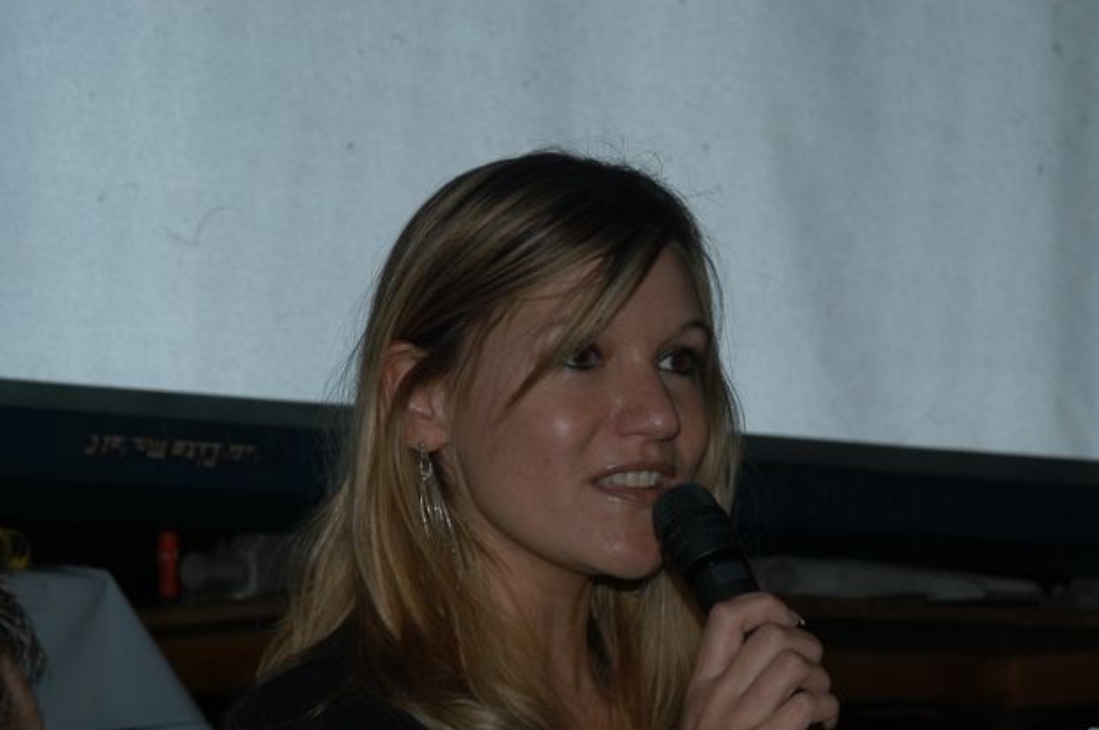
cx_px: 622
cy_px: 452
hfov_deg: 10.2
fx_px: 6178
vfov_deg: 6.8
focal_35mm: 203
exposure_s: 1/45
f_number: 13
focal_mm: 105
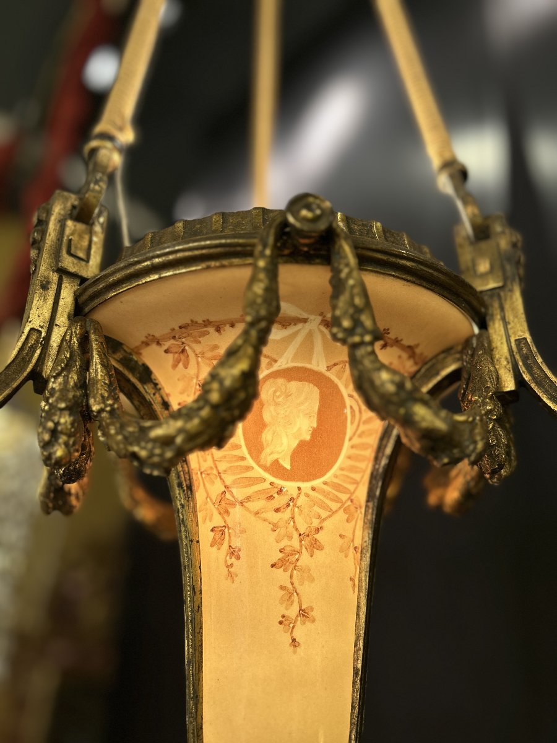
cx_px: 278
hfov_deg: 53.1
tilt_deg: +24.5
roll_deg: -2.6
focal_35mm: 26
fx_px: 558
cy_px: 372
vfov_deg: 67.3
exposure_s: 1/182
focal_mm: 5.7
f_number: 1.5
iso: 40
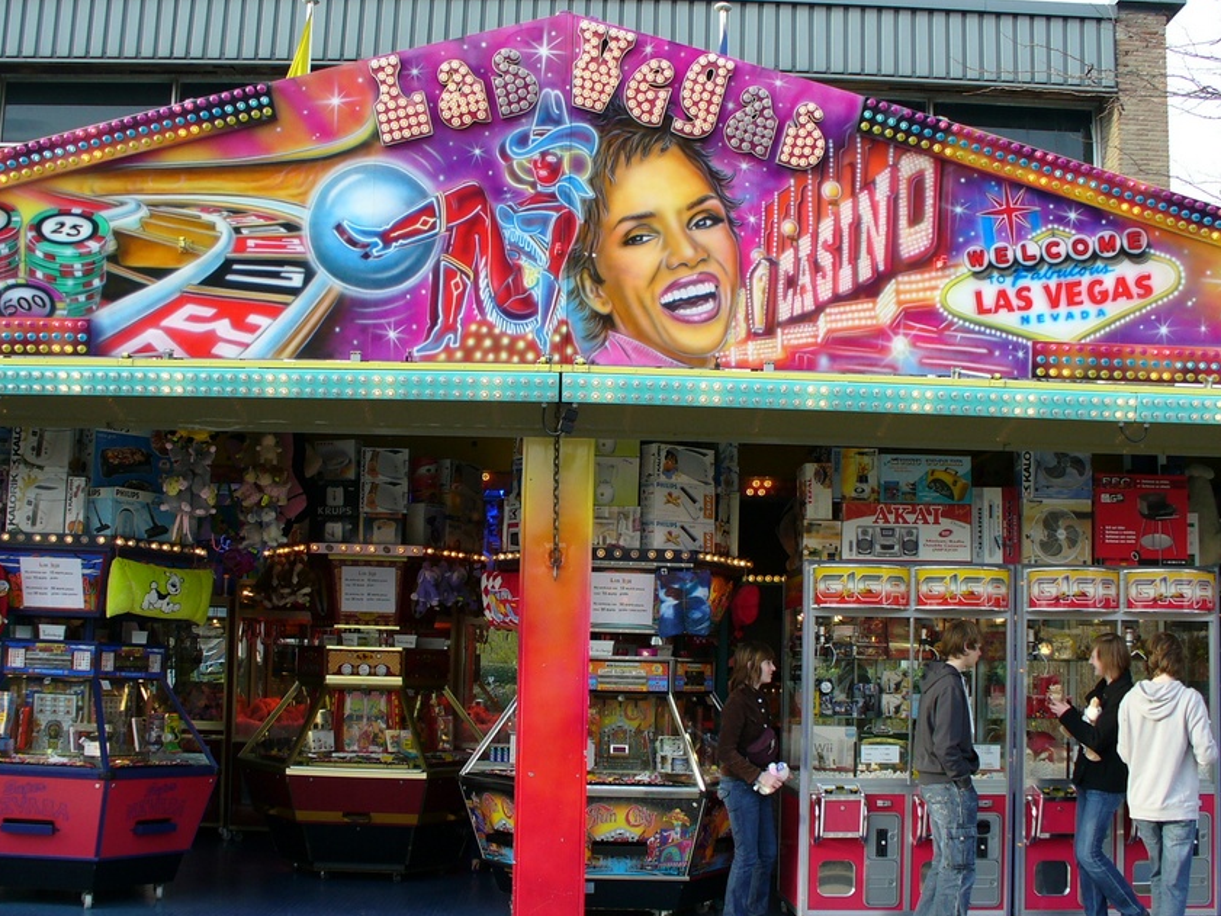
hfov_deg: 42.9
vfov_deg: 32.9
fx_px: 1552
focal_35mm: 44
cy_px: 488
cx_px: 600
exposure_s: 1/160
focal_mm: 6.1
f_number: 2.8
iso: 80
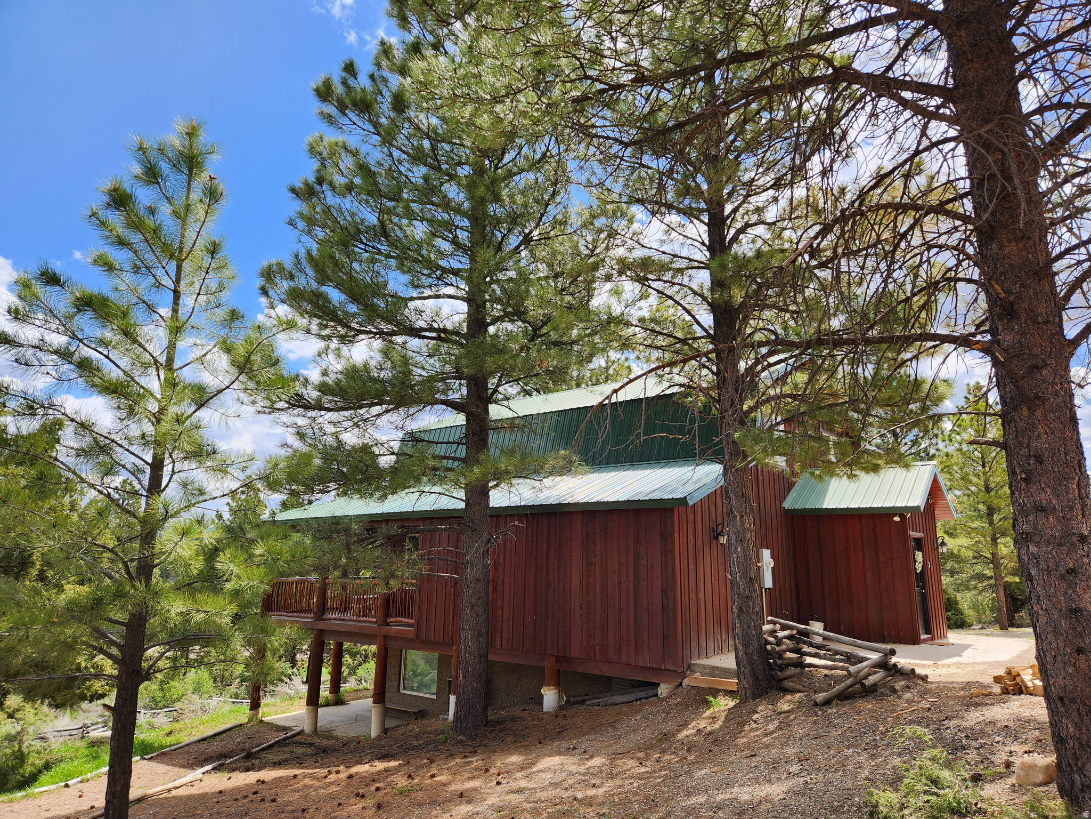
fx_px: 725
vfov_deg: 58.9
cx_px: 546
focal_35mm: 23
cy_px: 410
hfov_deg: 73.9
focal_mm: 5.4
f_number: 1.8
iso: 20
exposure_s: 1/883
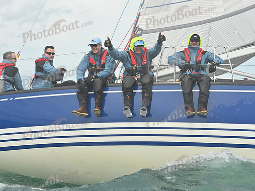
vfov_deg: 19.1
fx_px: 567
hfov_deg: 25.3
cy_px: 95
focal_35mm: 77
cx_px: 119
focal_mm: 70
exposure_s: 1/1250
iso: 320
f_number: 7.1
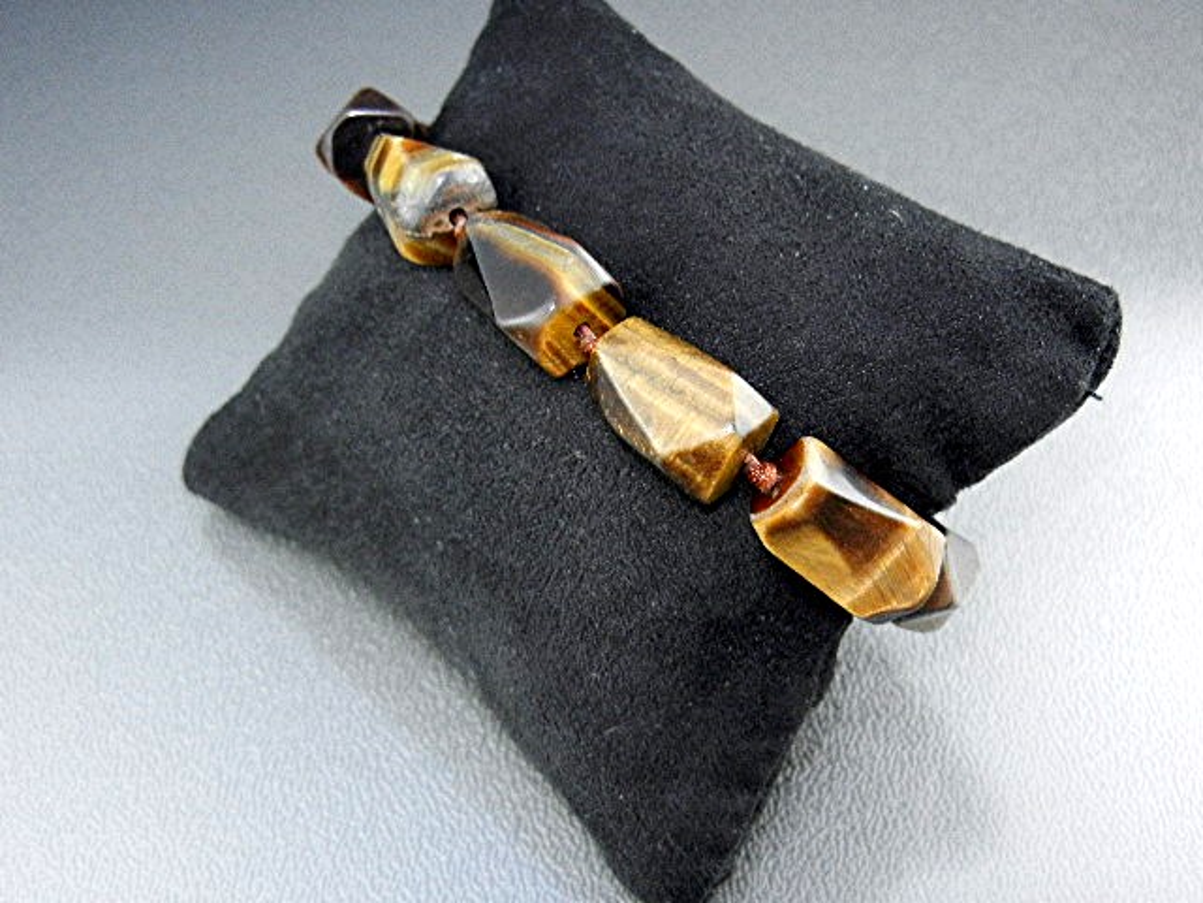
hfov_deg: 36.8
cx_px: 602
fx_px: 1807
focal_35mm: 52
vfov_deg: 28.0
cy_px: 452
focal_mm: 9.3
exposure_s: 1/30
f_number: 3.9
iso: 744
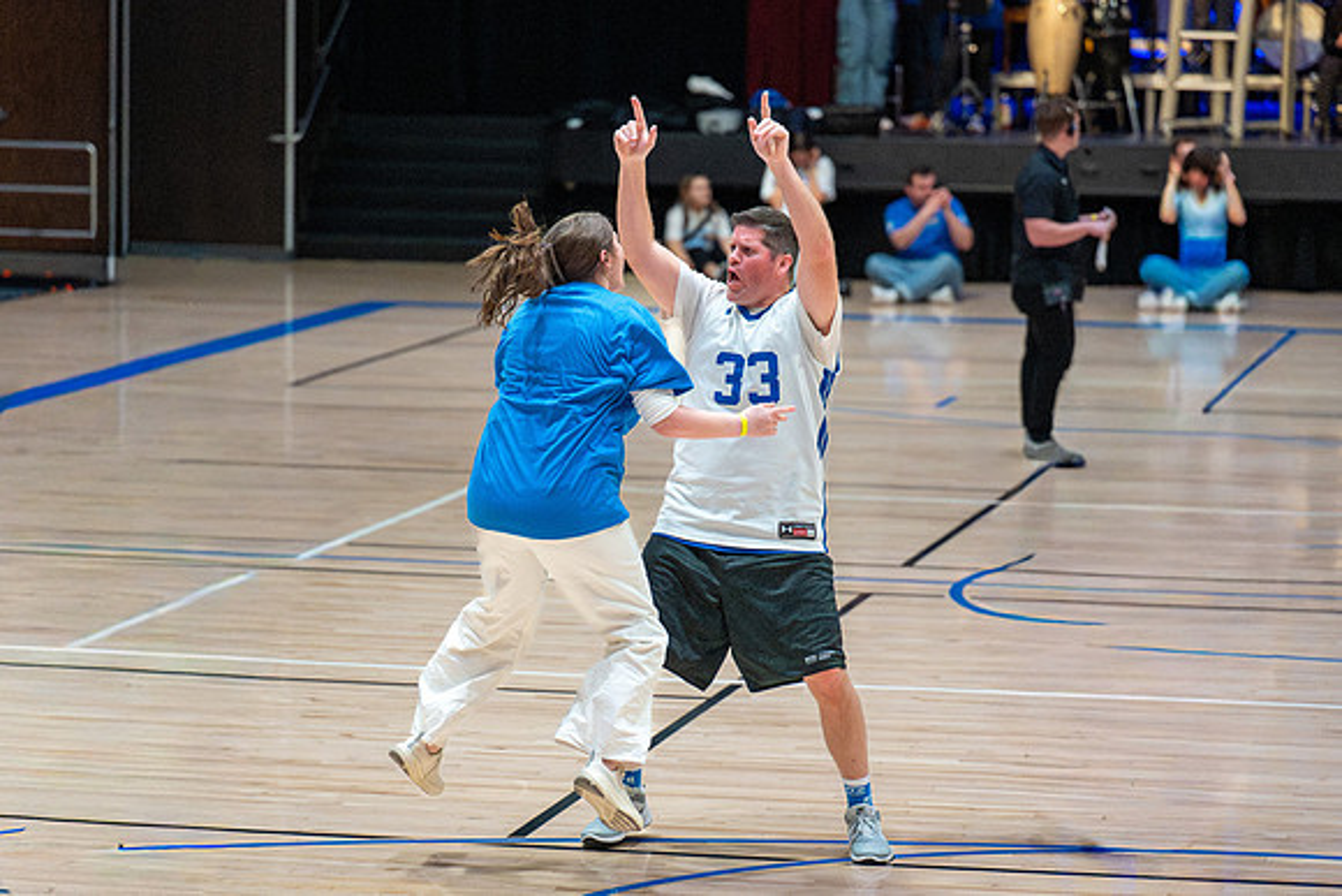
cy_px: 532
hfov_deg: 14.3
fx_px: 5362
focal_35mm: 144
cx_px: 637
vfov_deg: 9.5
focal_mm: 115
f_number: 2.8
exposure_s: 1/1250
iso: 8000
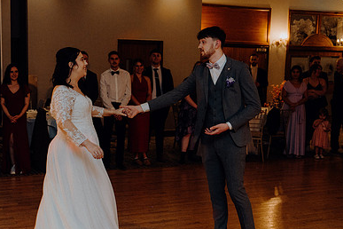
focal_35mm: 57
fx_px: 543
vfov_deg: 23.7
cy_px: 142
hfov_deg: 34.9
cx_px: 133
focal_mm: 38
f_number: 3.5
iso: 2500
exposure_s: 1/200
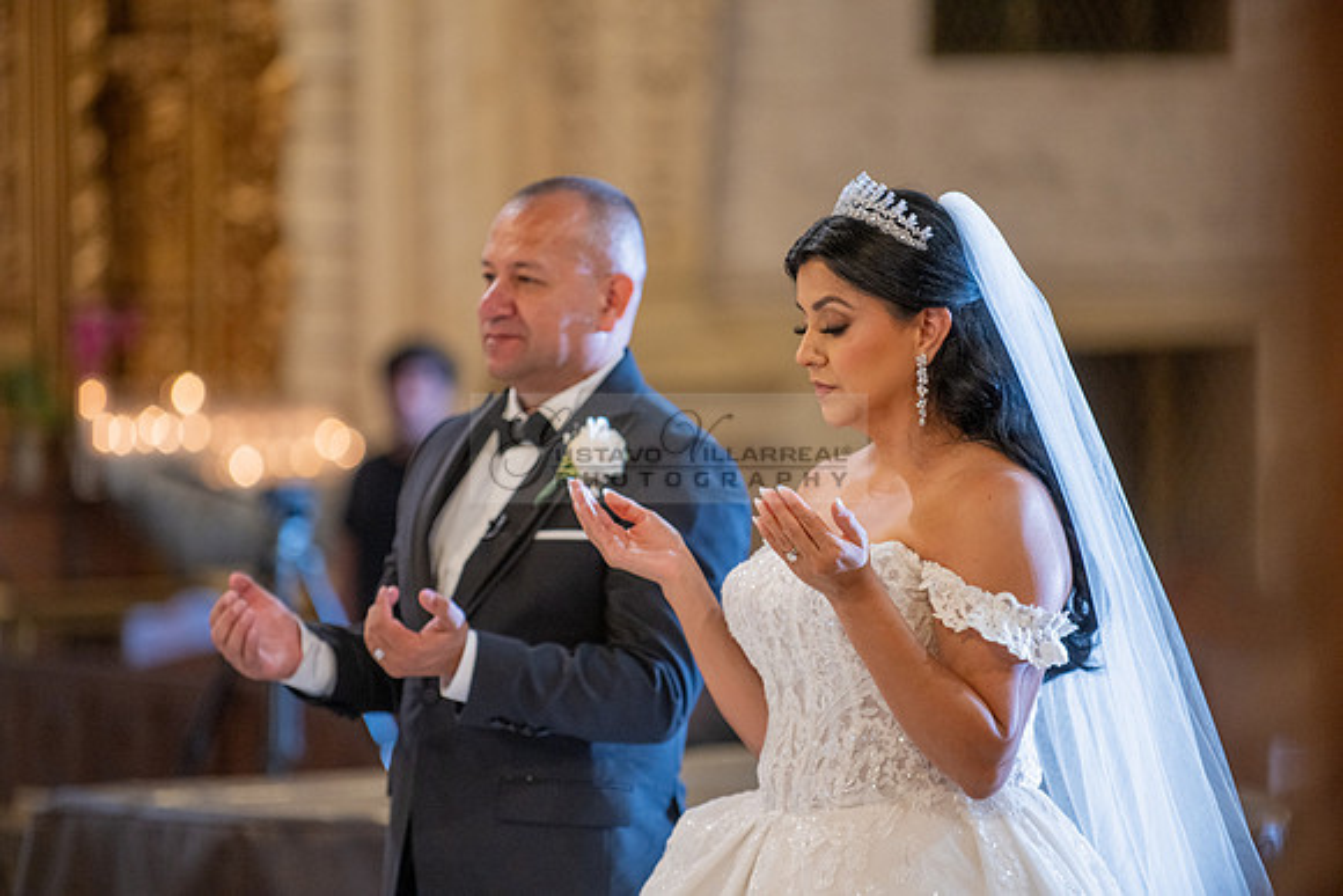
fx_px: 7463
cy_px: 448
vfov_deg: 6.9
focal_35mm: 200
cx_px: 672
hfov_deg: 10.3
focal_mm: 200
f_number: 2.8
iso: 1000
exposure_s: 1/100
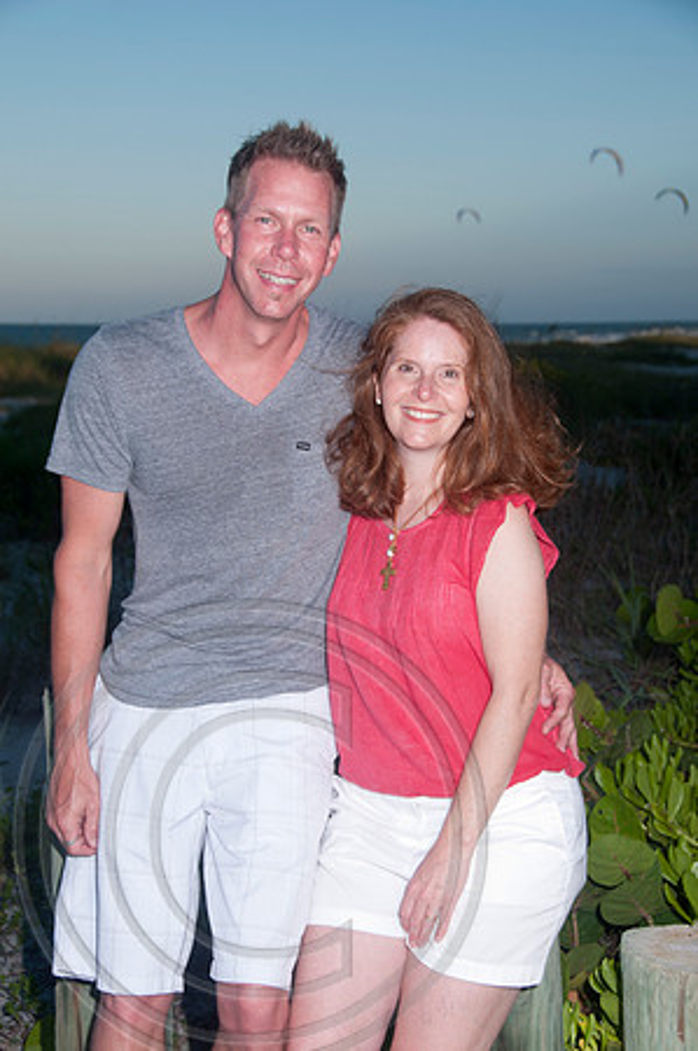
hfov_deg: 19.7
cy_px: 526
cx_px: 349
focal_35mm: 69
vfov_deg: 29.3
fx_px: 2011
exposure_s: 1/250
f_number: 7.1
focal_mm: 46
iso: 100
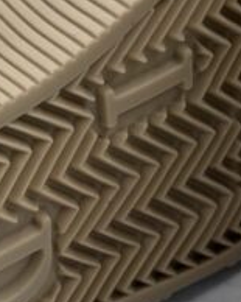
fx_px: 1722
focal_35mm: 193
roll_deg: +2.6
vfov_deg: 9.9
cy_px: -14
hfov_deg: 8.0
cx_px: -3
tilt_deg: -28.3
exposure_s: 1/939
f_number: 1.78
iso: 100
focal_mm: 6.76
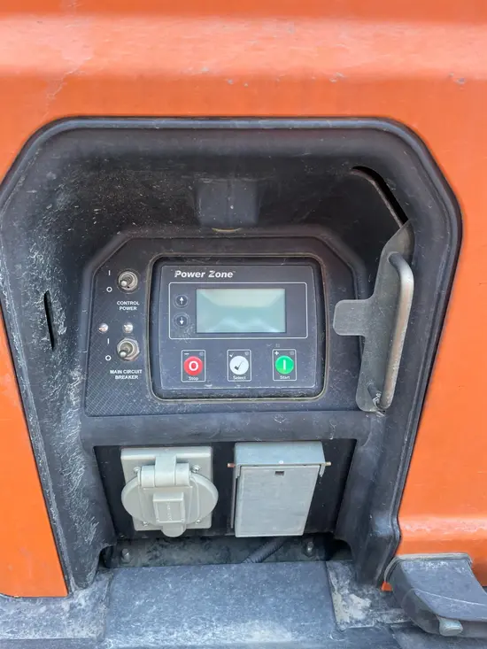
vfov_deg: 67.3
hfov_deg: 53.1
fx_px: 488
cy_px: 324
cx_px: 244
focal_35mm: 26
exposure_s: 1/119
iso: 125
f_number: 1.6
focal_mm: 4.2
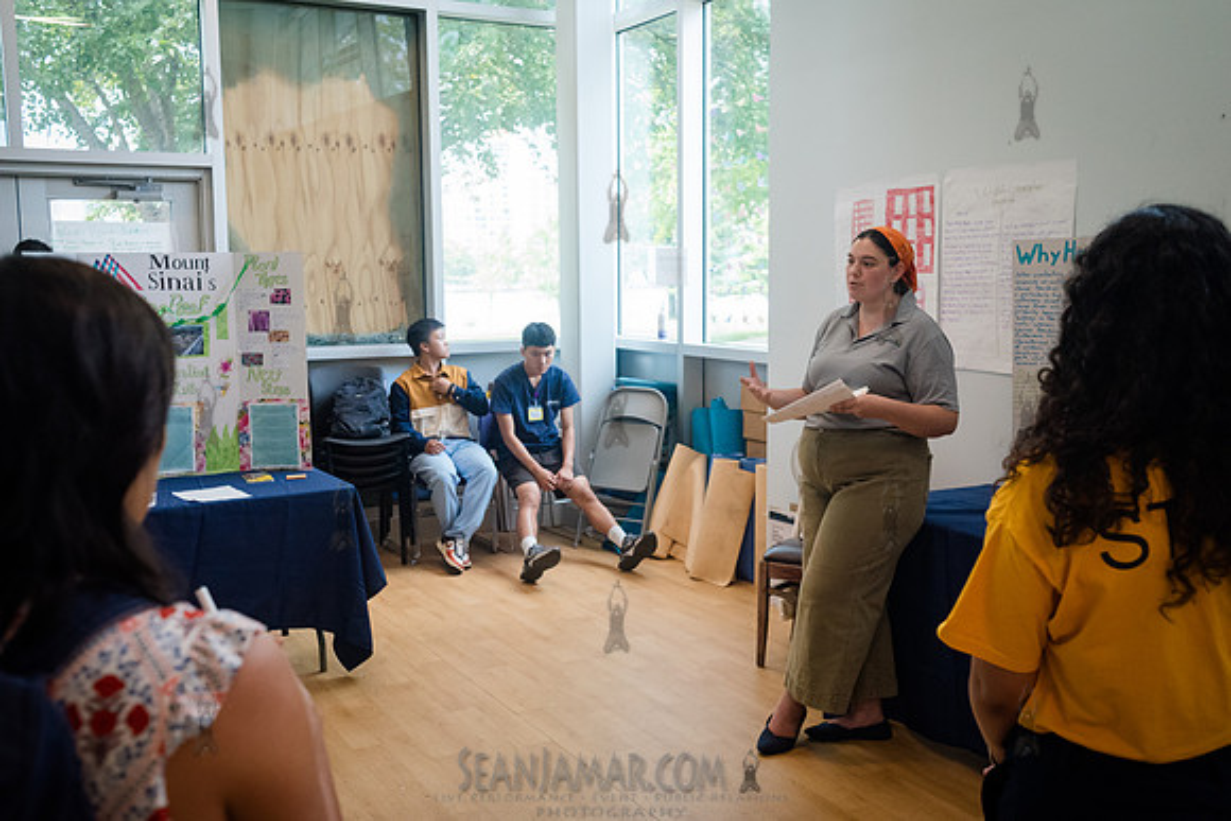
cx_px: 616
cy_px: 410
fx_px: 1197
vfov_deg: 37.9
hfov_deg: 54.4
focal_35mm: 35
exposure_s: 1/800
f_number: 4.5
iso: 4000
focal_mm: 35
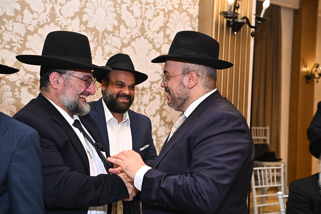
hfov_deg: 43.6
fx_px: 401
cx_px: 160
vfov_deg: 29.9
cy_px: 107
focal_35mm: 45
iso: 1250
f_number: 4.5
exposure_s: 1/200
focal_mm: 45
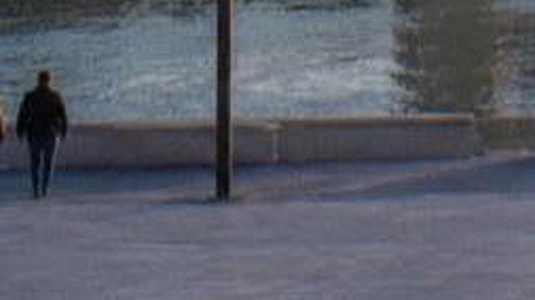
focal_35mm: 145
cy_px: -376
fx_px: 2056
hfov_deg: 13.4
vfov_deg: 7.8
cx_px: 939
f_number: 7.1
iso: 400
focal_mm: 35
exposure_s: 1/500
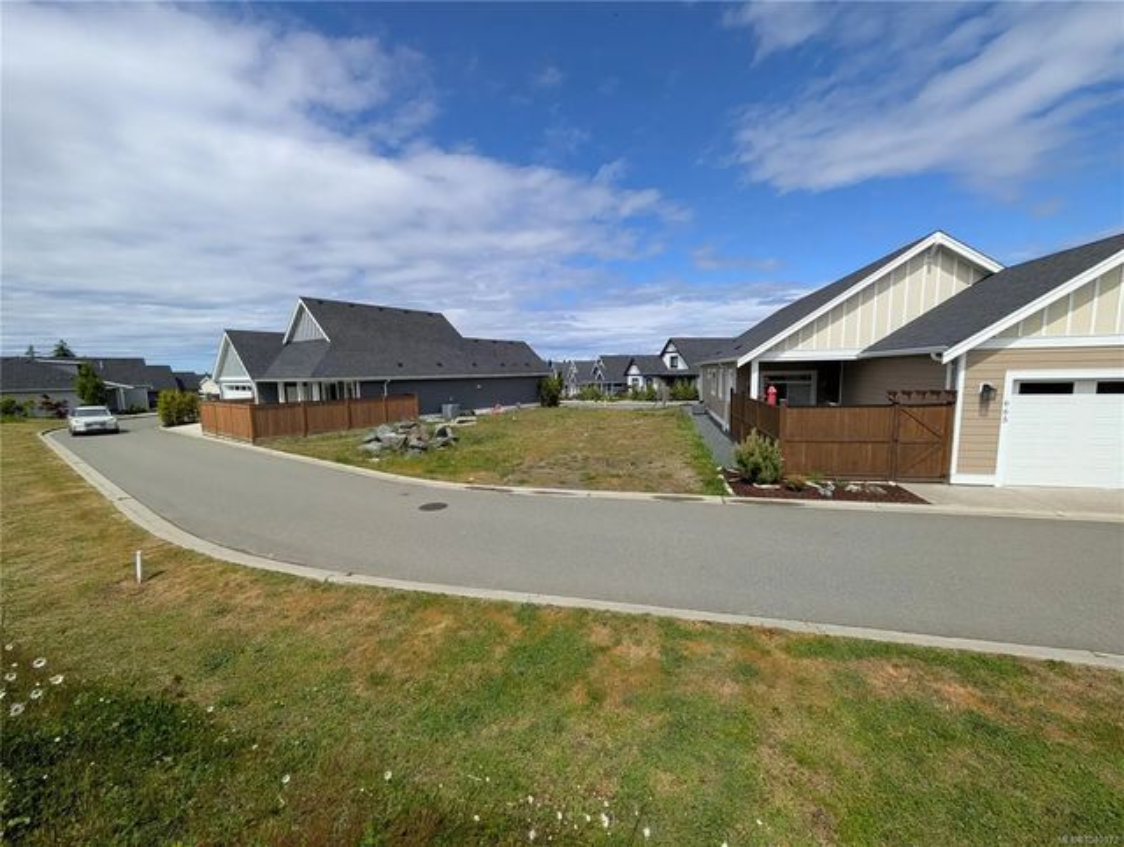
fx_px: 390
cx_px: 562
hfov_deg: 110.5
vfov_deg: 94.6
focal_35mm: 12
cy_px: 424
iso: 49
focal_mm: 2.02
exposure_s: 1/3663
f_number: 1.7
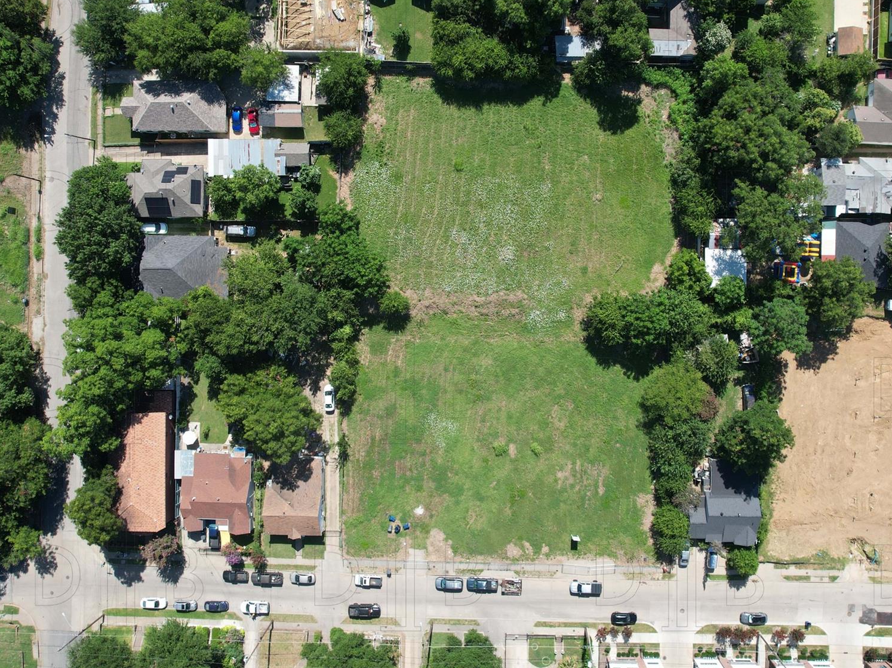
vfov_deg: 48.2
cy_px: 303
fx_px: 747
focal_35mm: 29
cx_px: 473
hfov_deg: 61.6
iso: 120
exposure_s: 1/1500
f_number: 2.8
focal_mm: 8.38
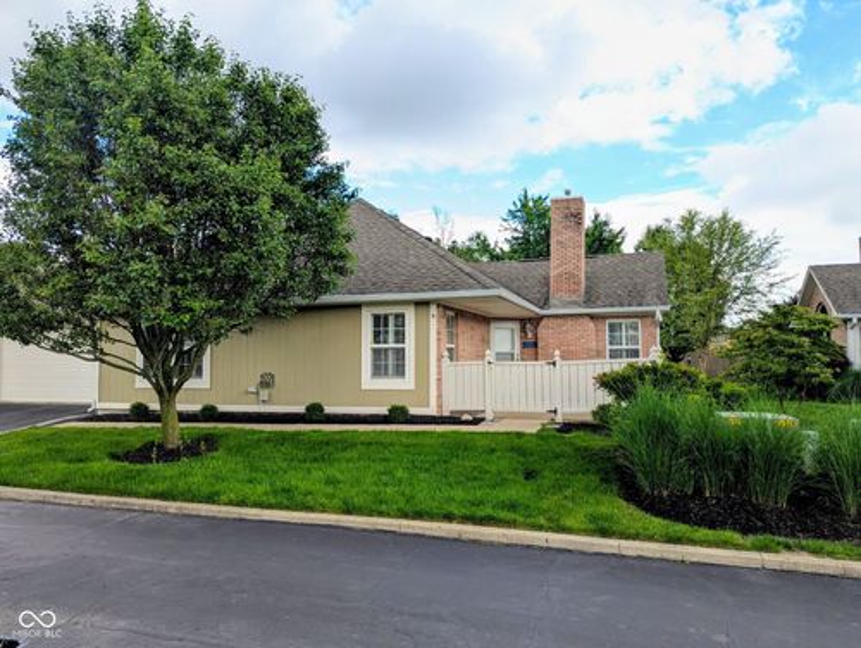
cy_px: 324
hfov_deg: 71.5
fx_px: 598
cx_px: 430
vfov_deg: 56.9
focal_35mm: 24
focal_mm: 6.81
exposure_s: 1/499
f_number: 1.85
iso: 38
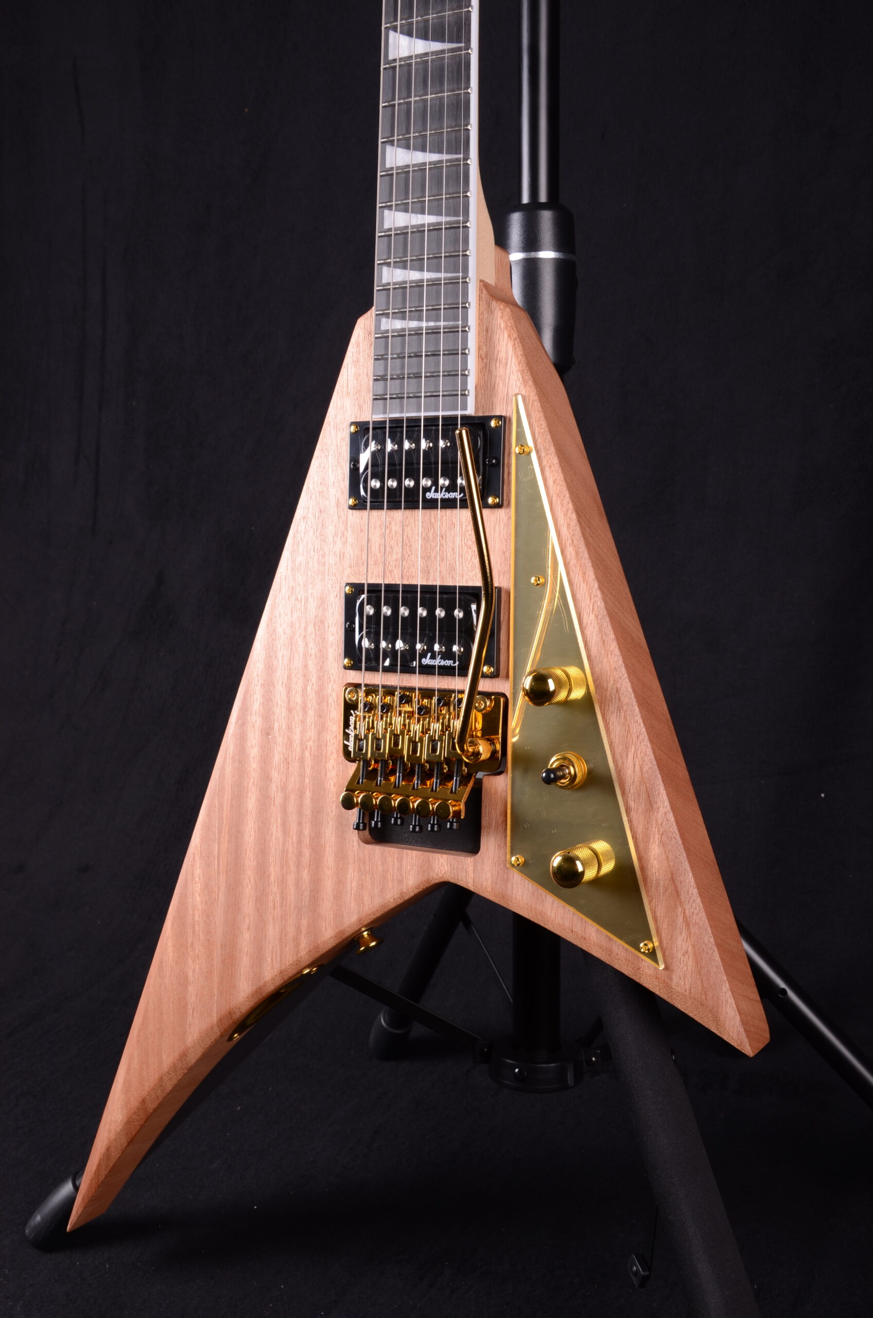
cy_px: 659
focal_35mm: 39
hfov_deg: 34.1
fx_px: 1425
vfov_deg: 49.6
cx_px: 436
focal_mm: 26
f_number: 13
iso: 200
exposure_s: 1/200
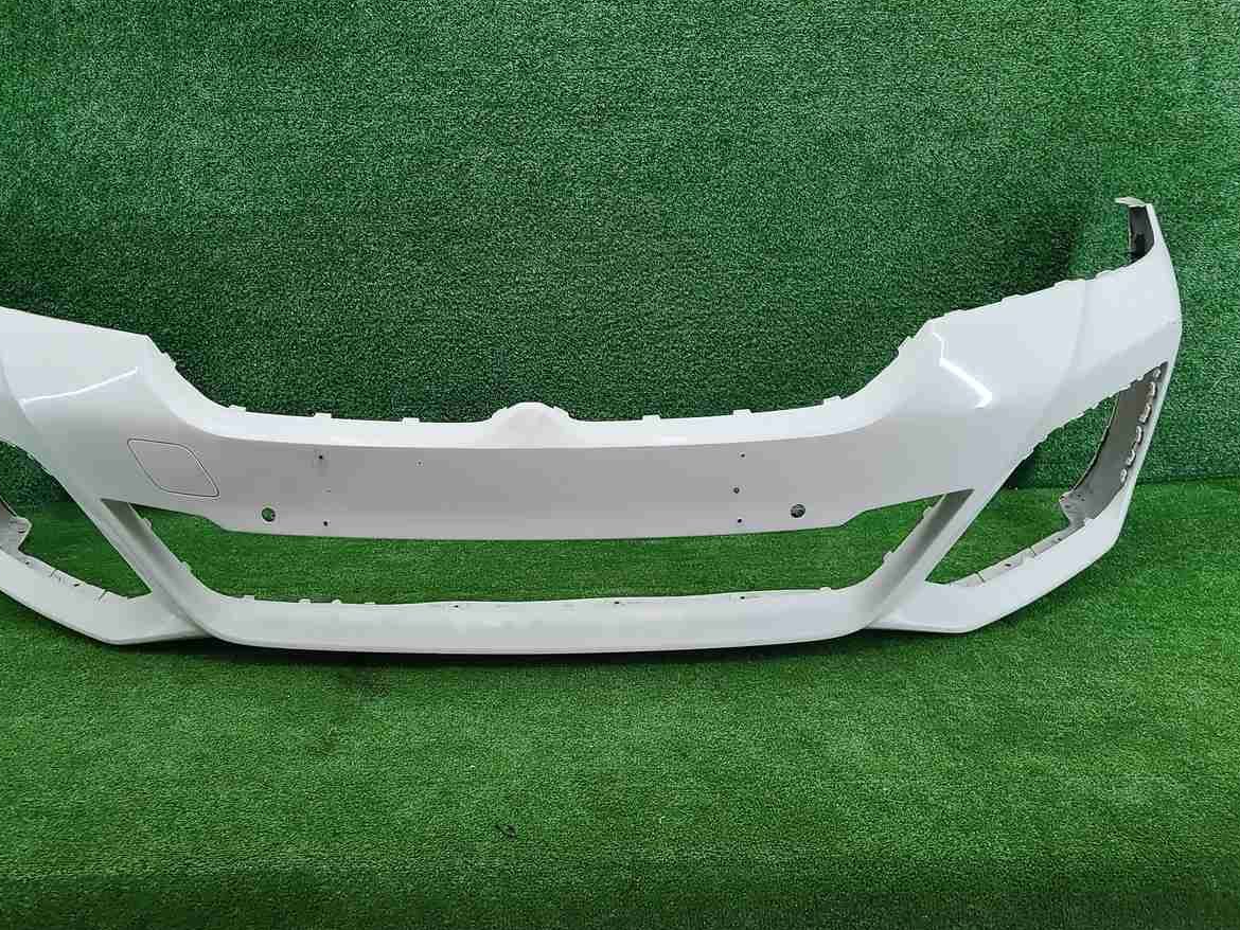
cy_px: 379
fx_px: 1147
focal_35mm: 32
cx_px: 543
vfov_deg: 44.0
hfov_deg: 56.6
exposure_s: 1/50
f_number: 1.8
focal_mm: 5.4
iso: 88
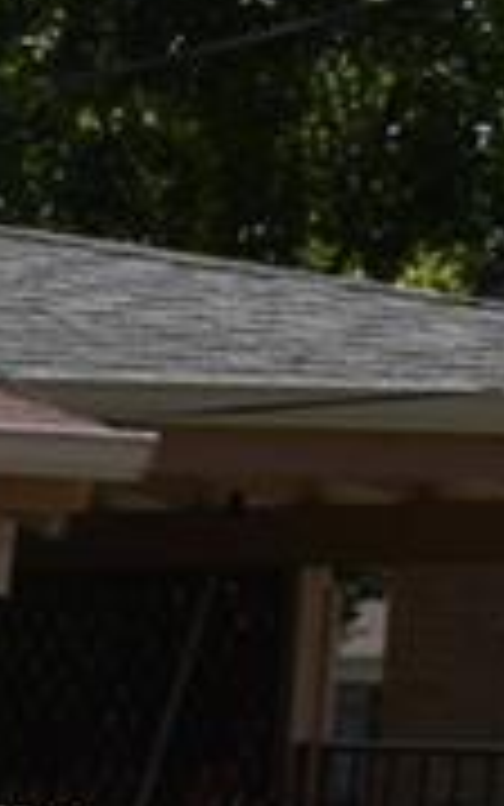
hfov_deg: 4.5
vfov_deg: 8.0
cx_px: -2138
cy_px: 1824
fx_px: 5402
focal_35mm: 246
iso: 100
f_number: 14
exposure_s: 1/200
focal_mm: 18
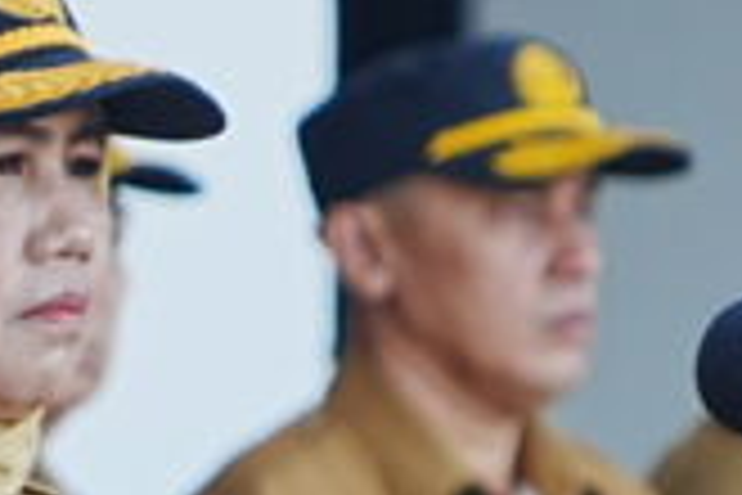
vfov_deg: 1.0
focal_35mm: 1341
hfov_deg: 1.5
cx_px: -121
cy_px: 886
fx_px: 27637
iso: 250
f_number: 6.3
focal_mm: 216
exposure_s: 1/100
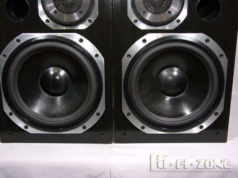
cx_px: 119
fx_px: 309
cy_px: 89
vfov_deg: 32.2
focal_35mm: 45
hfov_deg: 42.1
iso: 50
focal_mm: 11.5
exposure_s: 1/50
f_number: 2.5
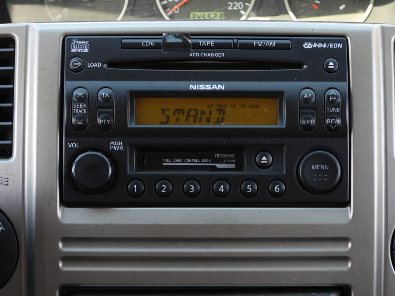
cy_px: 148
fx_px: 799
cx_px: 198
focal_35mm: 70
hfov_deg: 27.8
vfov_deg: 21.0
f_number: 3.5
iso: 100
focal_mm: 12.6
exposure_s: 1/80
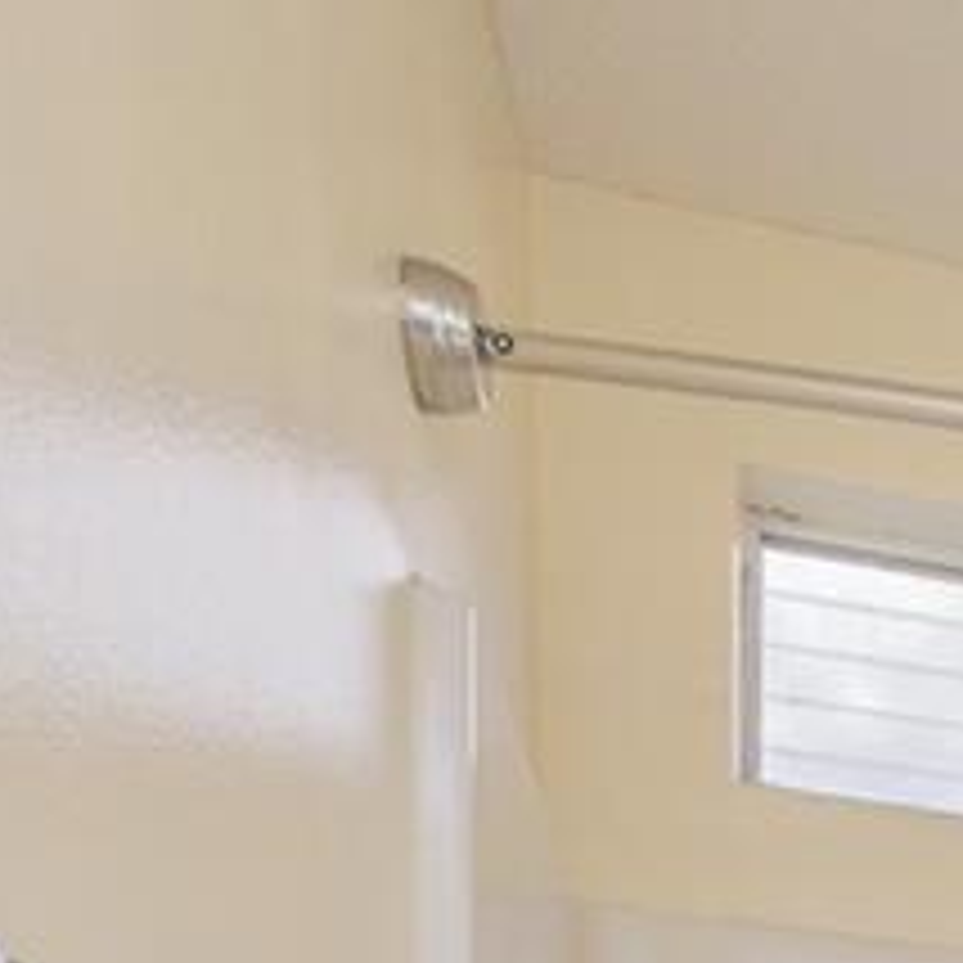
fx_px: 2801
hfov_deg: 12.4
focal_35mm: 89
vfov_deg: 15.1
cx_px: 2637
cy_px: 2027
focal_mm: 14
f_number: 9
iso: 320
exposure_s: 1/80
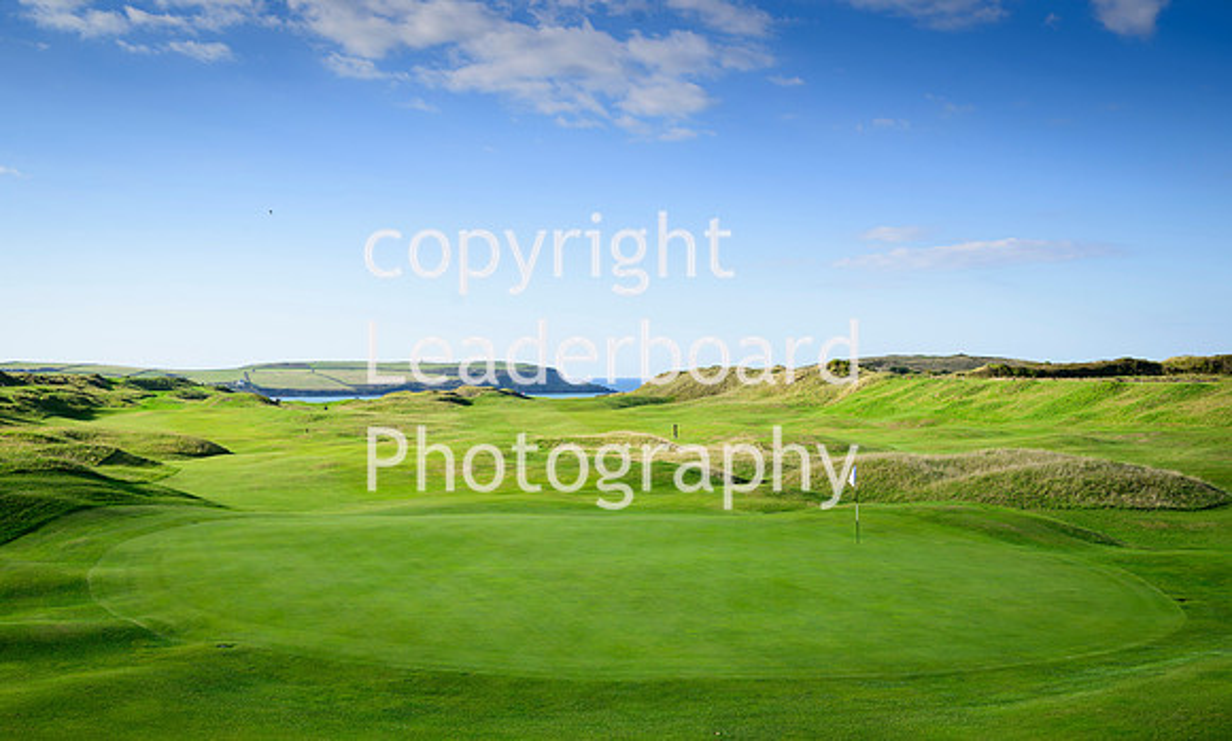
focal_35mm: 38
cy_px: 428
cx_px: 571
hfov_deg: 52.5
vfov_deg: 33.0
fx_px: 1249
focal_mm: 34
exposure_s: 1/400
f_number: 7.1
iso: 160
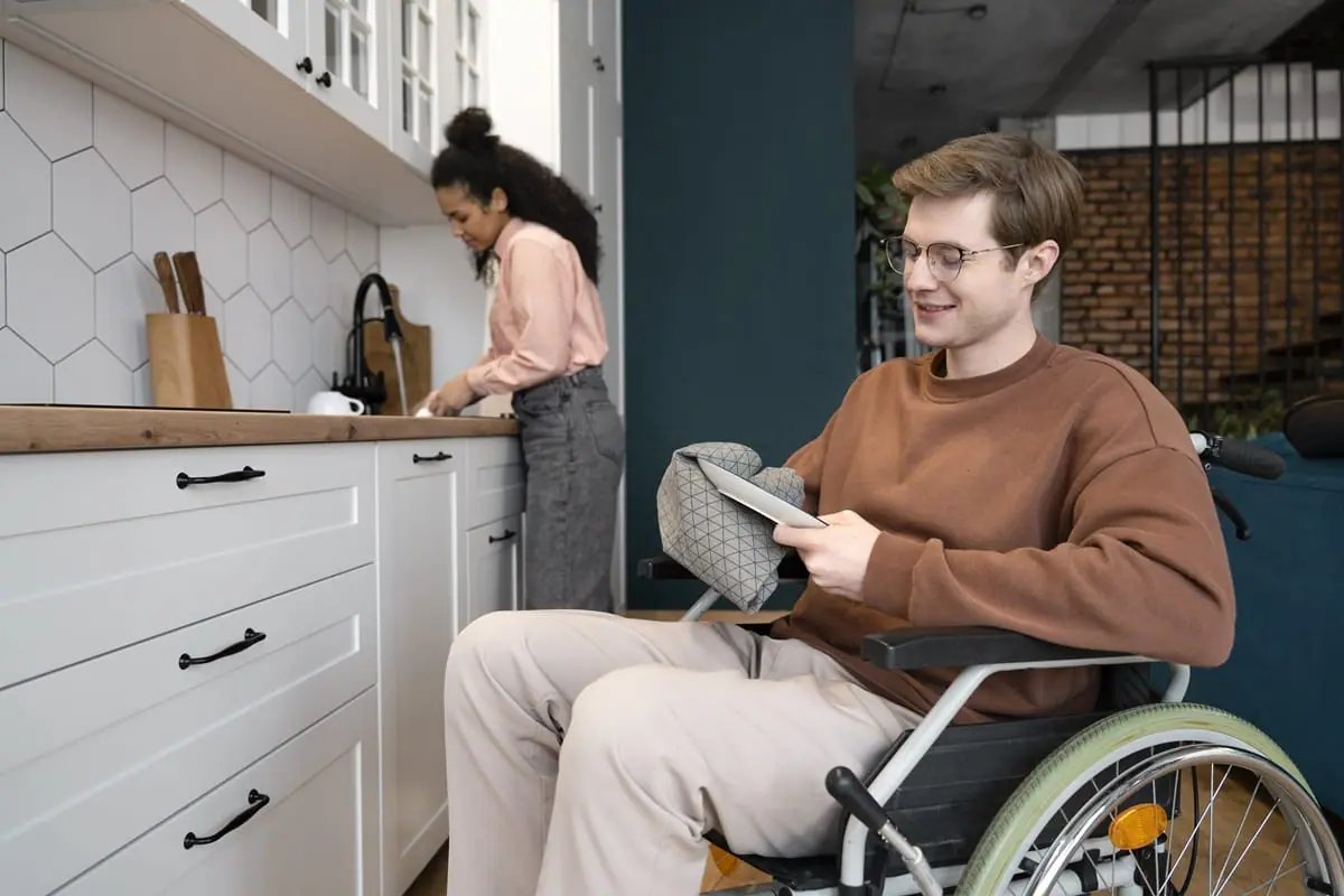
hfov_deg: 70.0
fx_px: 959
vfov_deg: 50.1
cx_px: 672
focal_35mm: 26
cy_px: 448
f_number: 3.5
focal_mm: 25.7
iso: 1000
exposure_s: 1/80
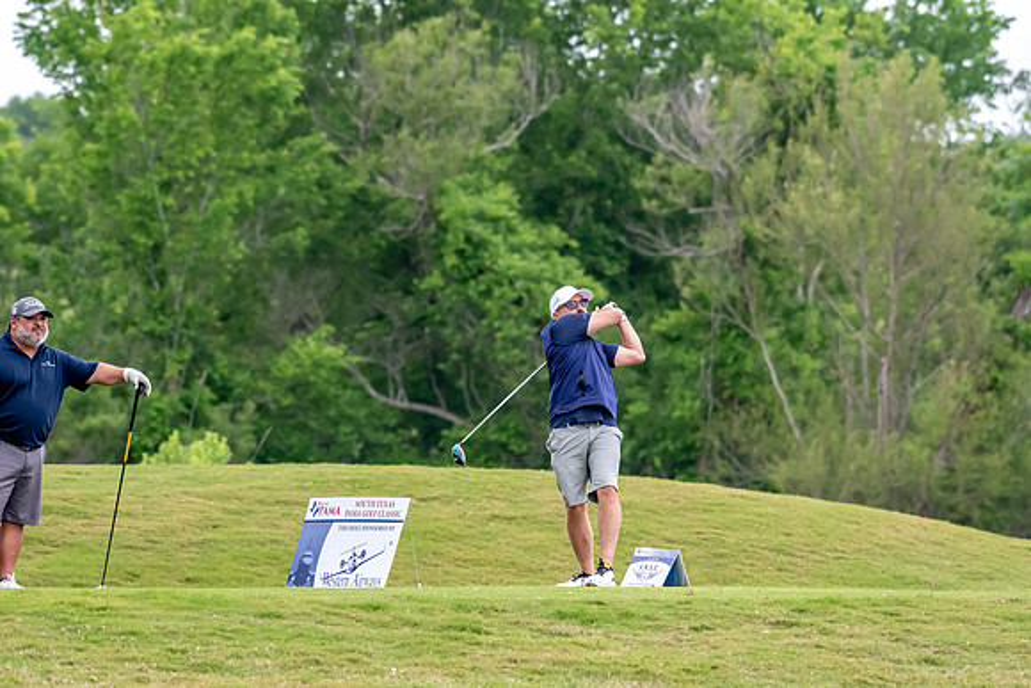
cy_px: 344
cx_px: 516
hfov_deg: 5.1
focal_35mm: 405
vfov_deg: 3.4
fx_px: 11601
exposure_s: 1/2000
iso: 2500
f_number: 5.6
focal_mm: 270
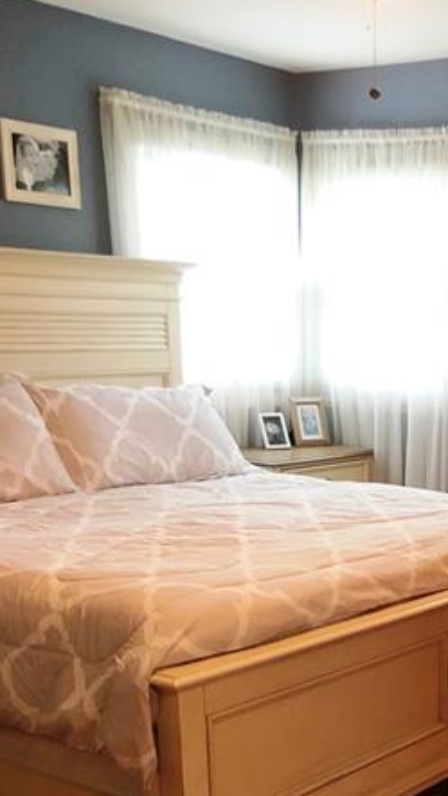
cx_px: 475
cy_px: 668
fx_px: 1118
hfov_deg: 21.6
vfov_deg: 37.4
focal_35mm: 53
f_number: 1.8
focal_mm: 3.99
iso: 100
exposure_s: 1/9
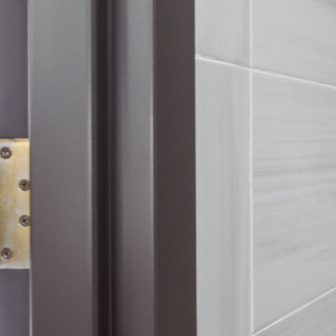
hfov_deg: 22.3
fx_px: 538
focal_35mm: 49
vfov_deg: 34.6
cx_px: 591
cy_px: 147
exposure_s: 1/8
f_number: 8
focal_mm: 14
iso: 400
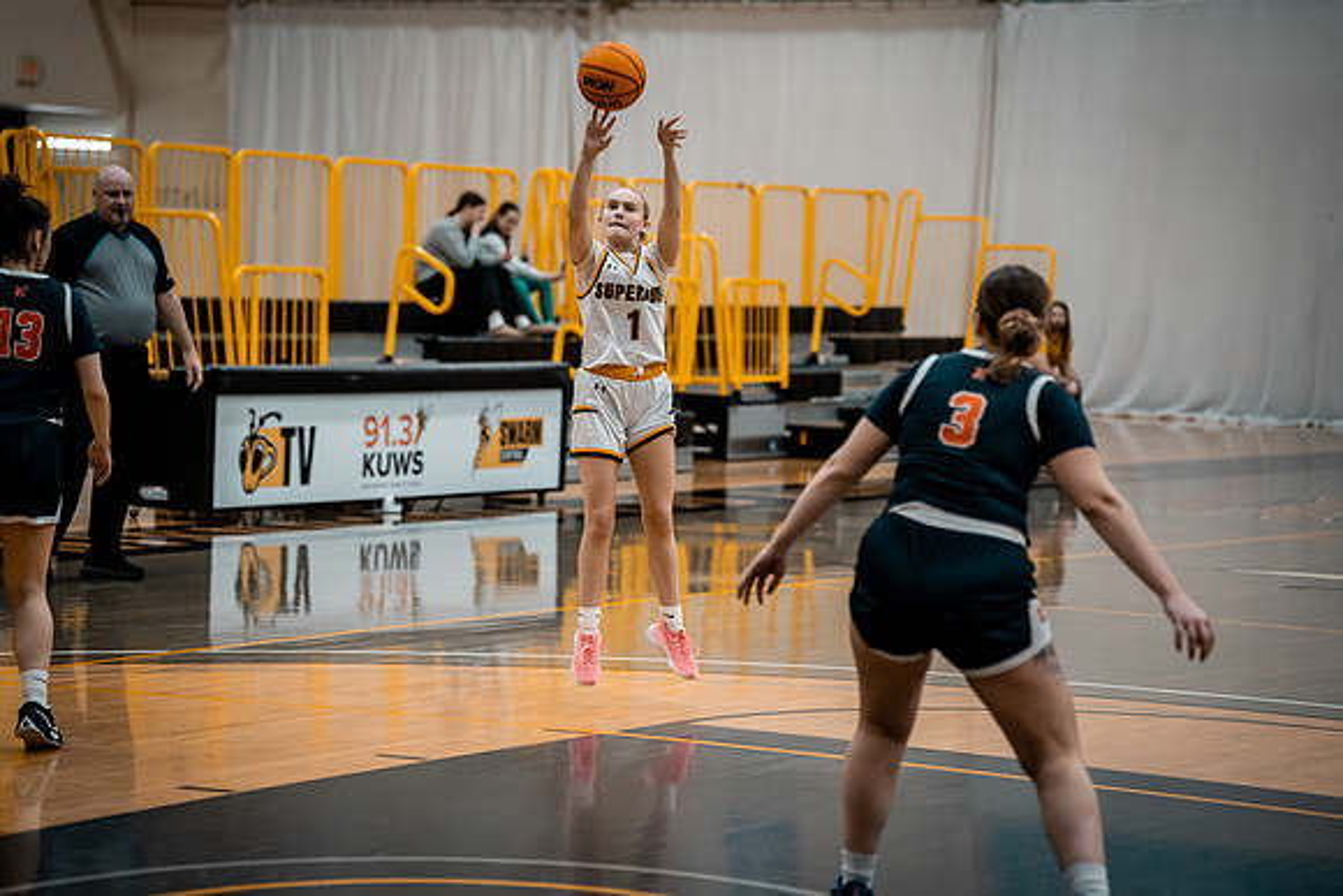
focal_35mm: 111
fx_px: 4142
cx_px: 672
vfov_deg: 12.3
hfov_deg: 18.4
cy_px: 448
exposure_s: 1/640
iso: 1600
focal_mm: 110
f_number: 2.8
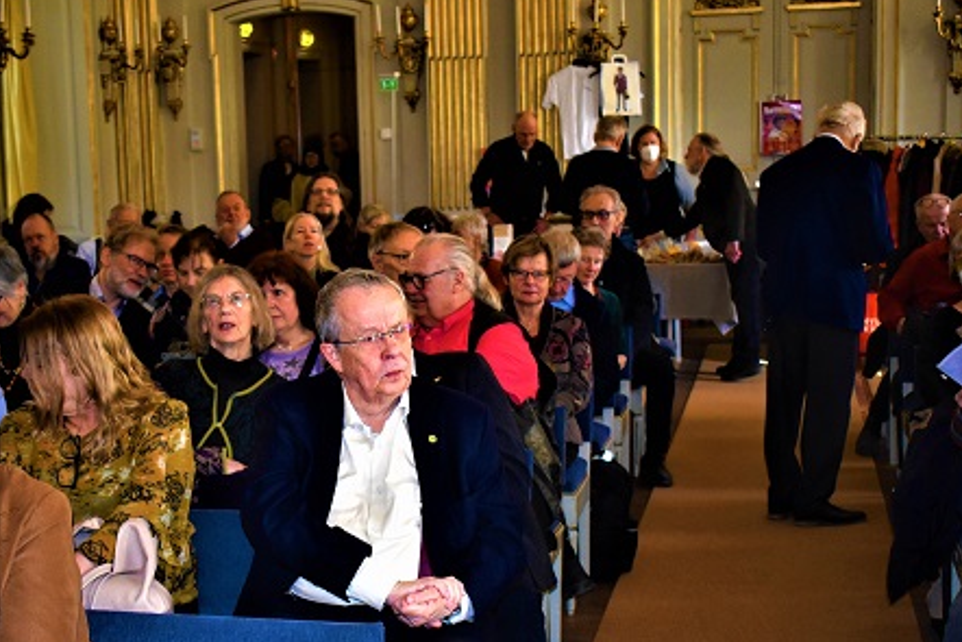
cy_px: 403
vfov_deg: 23.7
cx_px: 368
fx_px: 1524
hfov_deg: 34.9
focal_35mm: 57
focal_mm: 28
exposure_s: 1/125
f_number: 4.2
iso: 1400
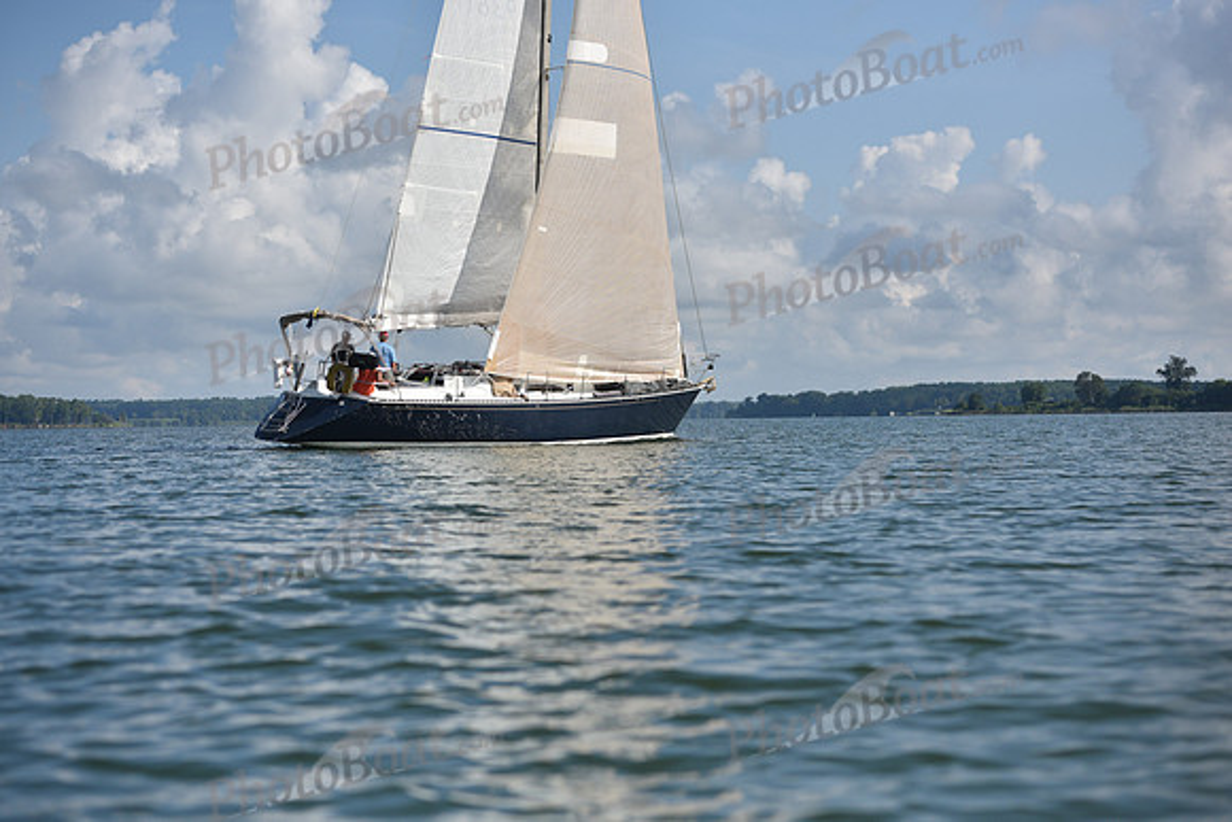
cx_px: 616
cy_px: 411
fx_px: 2396
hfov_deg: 28.8
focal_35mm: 70
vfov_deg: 19.5
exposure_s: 1/8000
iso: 320
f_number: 3.5
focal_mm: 70
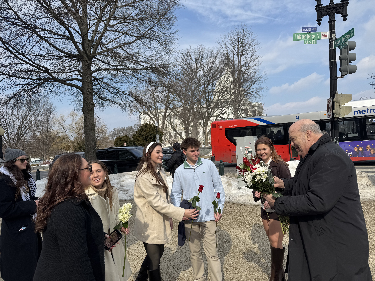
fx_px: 260
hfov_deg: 71.6
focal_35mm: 24
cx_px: 188
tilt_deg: +0.0
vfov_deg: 56.8
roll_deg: +0.9
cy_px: 140
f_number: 1.78
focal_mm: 6.76
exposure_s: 1/4608
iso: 80
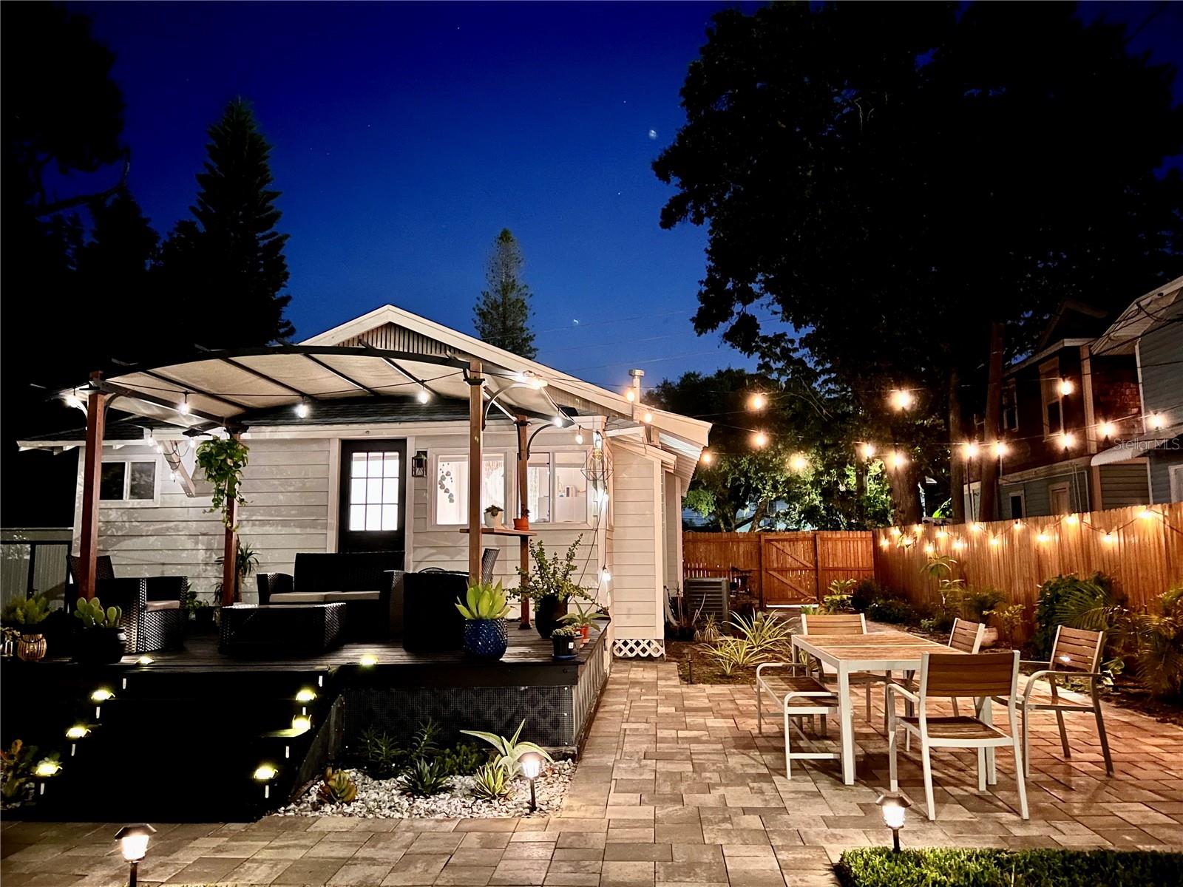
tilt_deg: +6.2
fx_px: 889
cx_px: 592
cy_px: 444
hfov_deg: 67.3
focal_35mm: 26
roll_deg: +0.6
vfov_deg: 53.1
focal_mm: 5.7
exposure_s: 1/5
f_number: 1.5
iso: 1000
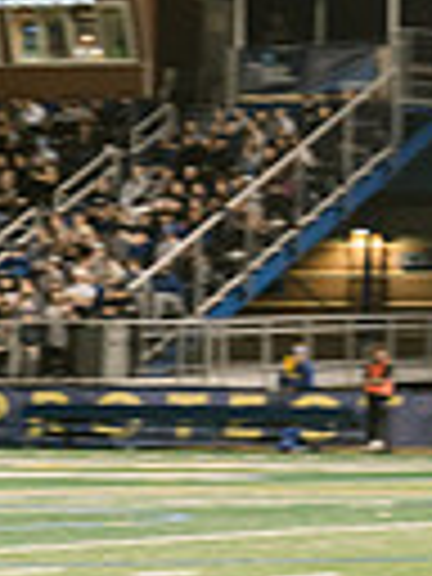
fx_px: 5075
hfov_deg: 4.7
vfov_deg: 6.5
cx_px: 1300
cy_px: 182
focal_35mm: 305
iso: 2500
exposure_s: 1/160
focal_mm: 70
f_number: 4
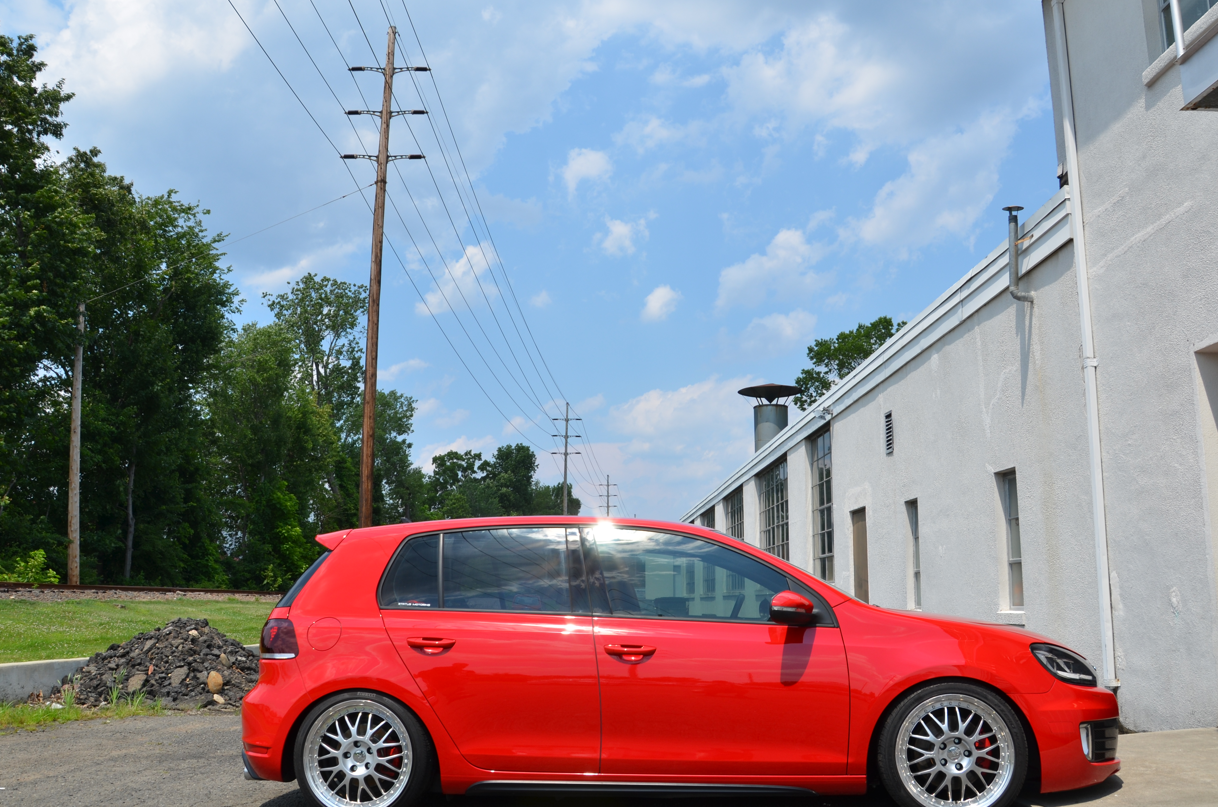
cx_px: 626
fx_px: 1080
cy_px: 384
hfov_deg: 58.8
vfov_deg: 40.9
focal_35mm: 32
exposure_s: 1/320
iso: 100
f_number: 9
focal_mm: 18
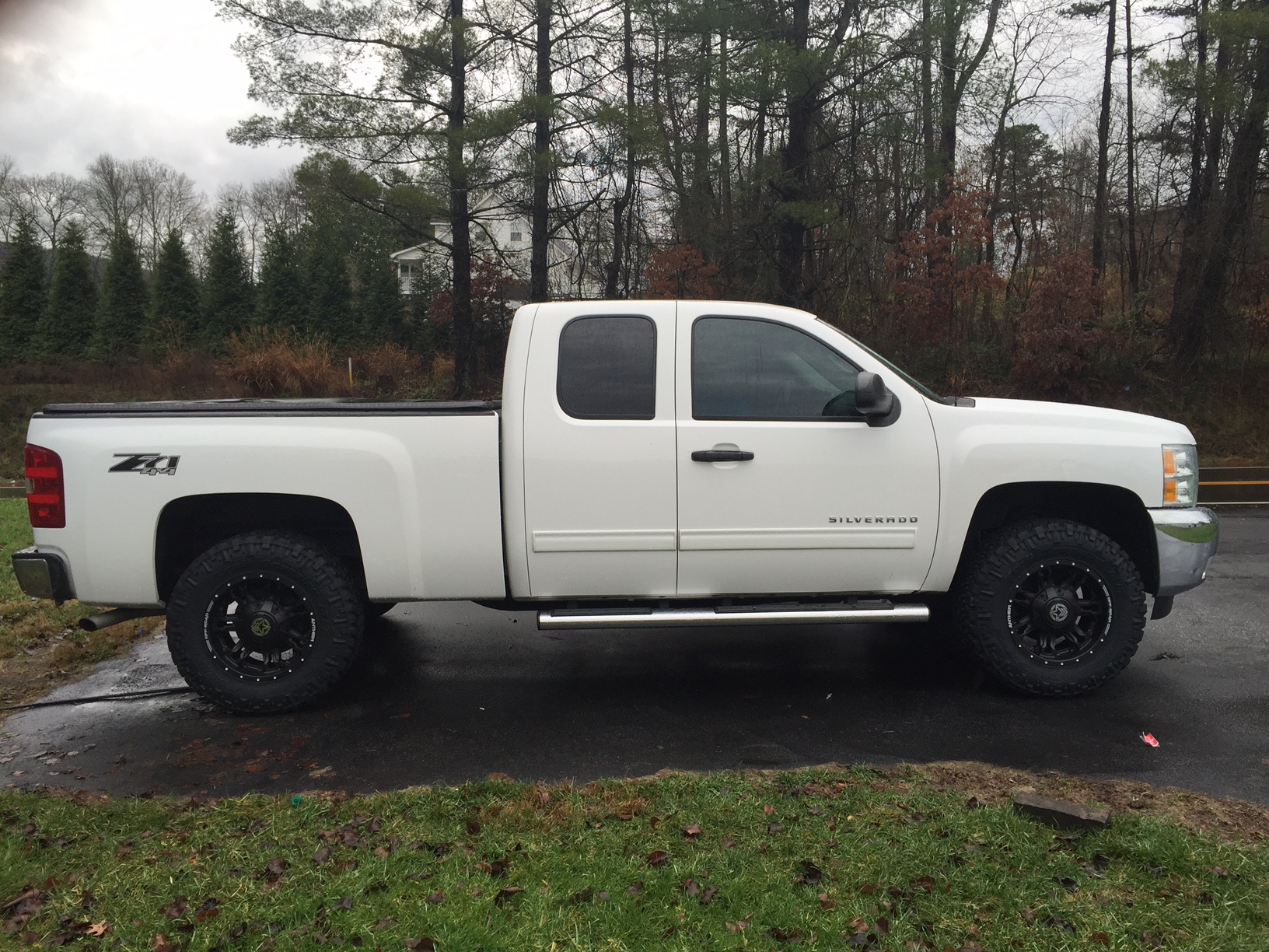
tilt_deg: -5.9
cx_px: 634
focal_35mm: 29
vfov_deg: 48.2
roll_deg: -2.2
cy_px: 476
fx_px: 1063
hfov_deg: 61.7
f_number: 2.2
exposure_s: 1/182
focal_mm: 4.15
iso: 32
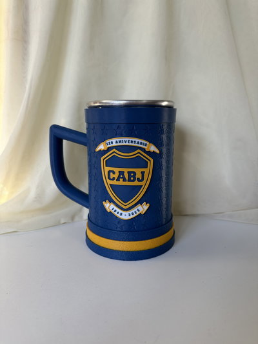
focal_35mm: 24
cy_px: 172
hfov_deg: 56.8
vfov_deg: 71.6
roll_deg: -0.7
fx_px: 238
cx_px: 129
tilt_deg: -11.0
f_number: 1.78
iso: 64
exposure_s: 1/121
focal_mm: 6.86
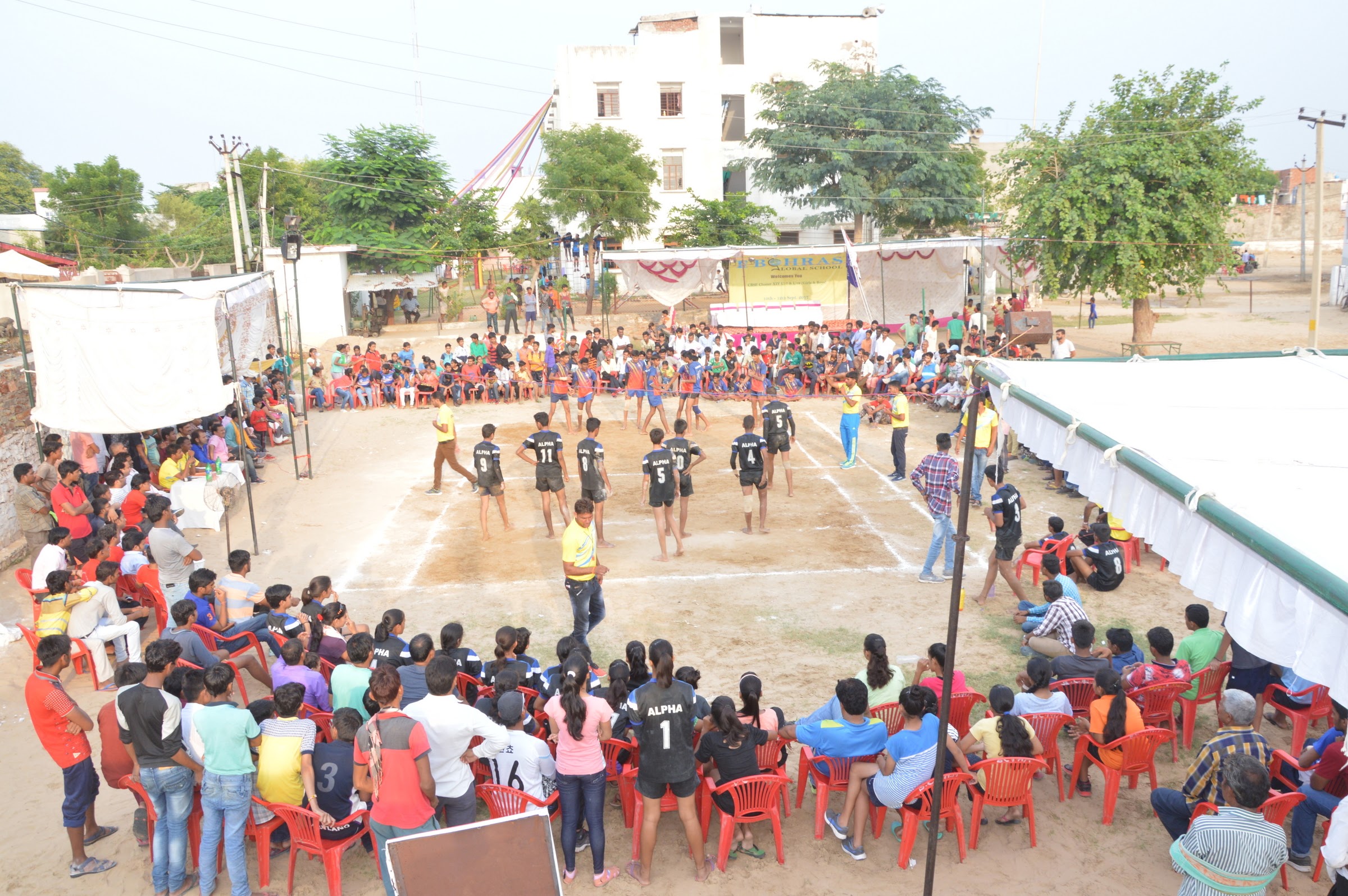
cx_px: 674
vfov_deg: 47.9
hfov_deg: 67.4
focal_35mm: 27
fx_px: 1010
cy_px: 448
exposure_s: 1/125
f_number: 6.3
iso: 400
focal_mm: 18
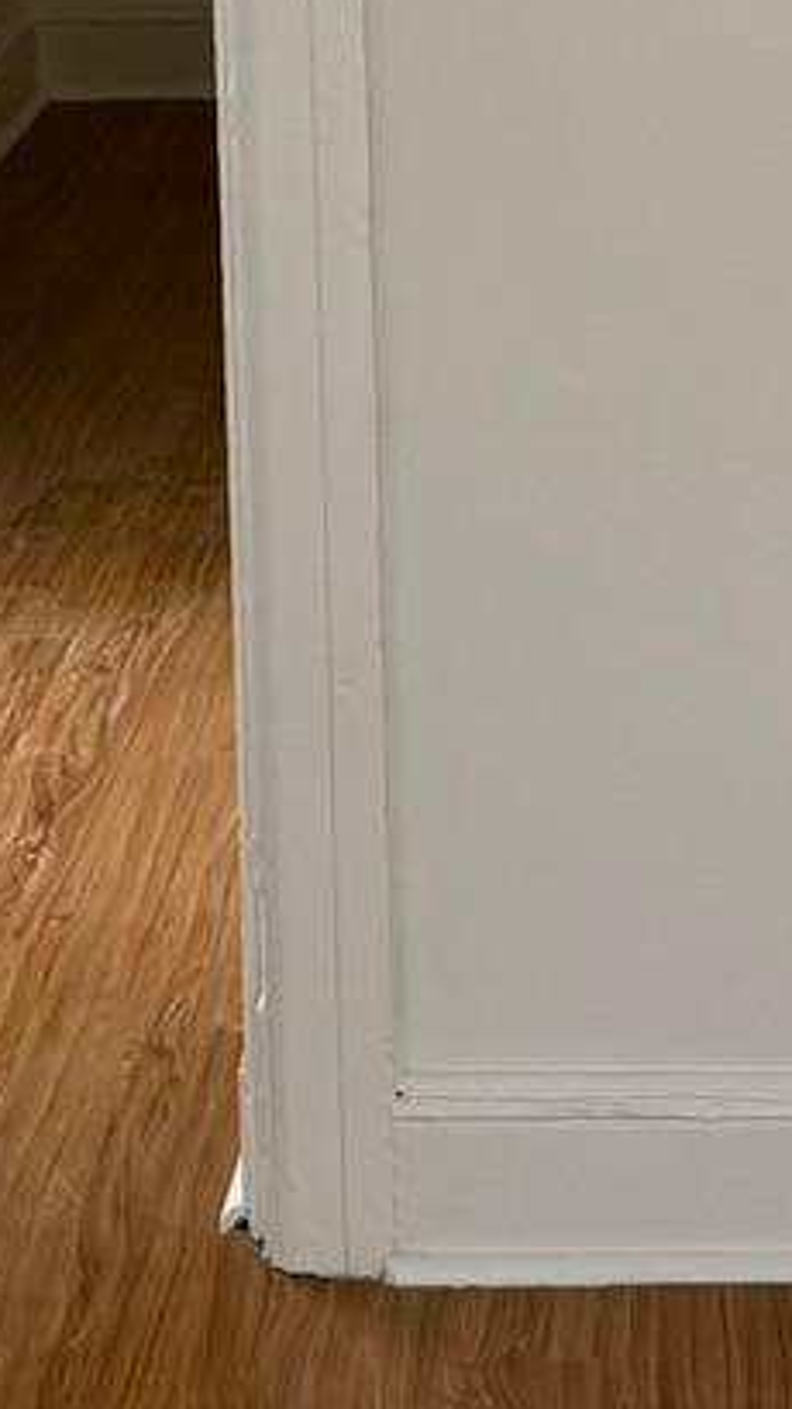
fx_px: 4892
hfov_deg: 9.2
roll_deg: +1.5
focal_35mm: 131
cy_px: -241
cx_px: 751
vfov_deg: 15.8
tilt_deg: -7.0
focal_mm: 6.86
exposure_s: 1/121
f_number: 1.78
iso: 64
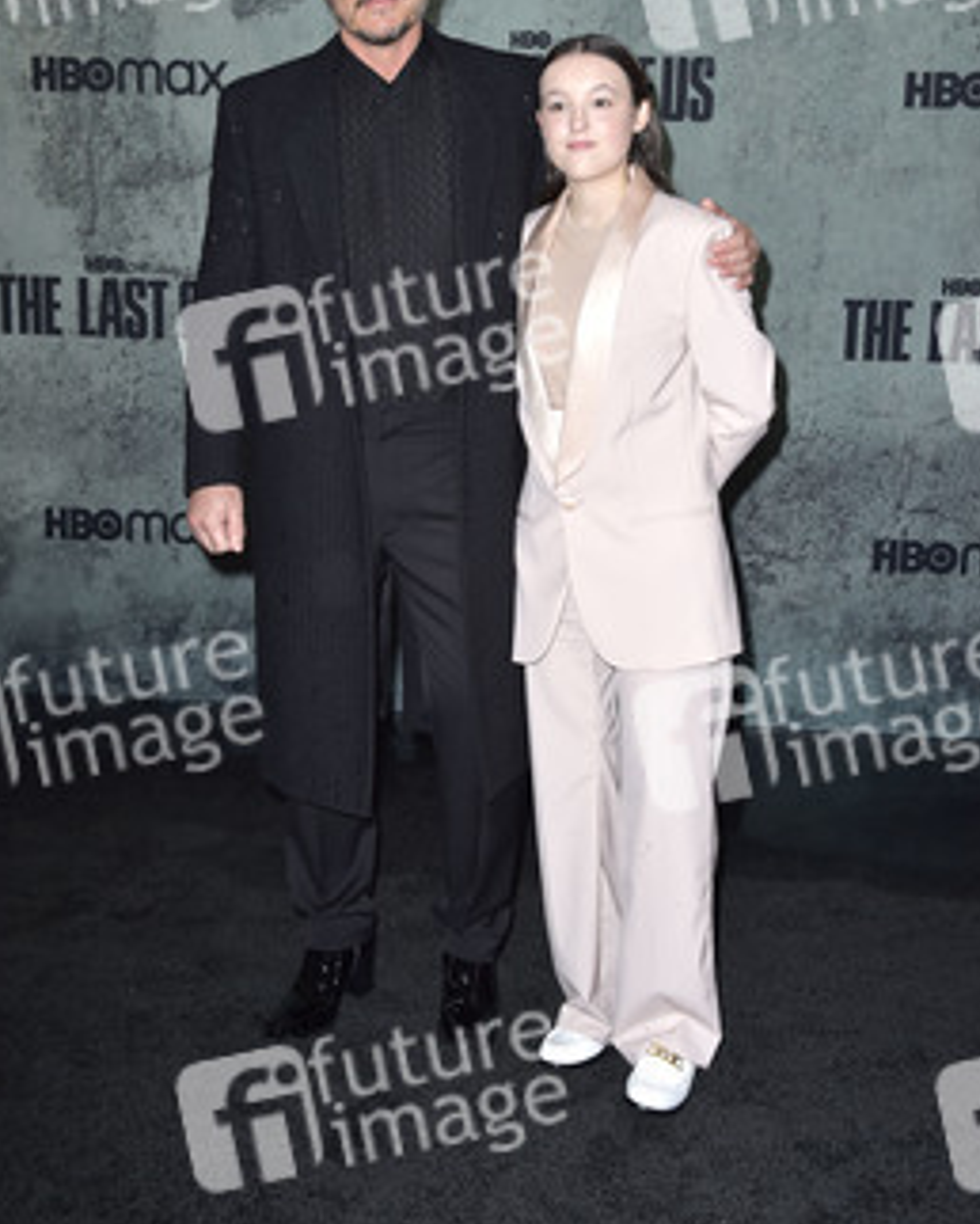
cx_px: 484
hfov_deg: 27.2
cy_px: 532
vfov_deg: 33.5
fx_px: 2028
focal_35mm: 56
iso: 640
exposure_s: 1/250
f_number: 6.3
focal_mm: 48
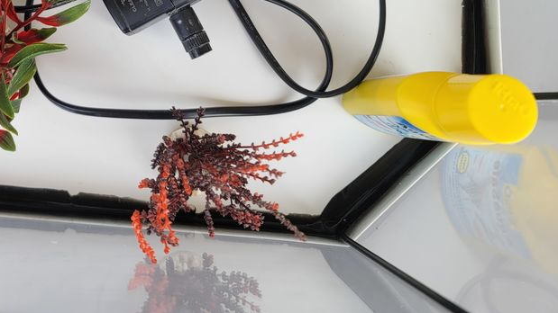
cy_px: -22
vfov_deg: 25.3
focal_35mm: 44
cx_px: 117
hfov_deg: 44.3
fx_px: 651
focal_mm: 7
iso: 25
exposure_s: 1/120
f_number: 1.8
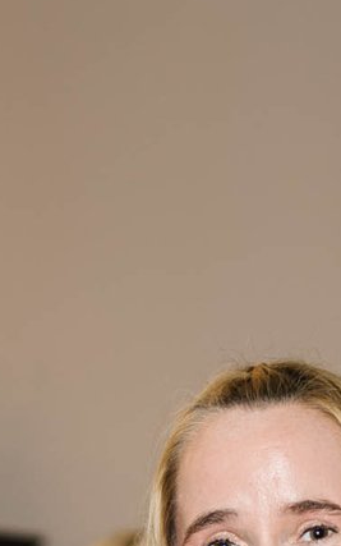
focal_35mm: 209
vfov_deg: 9.5
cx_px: 26
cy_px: 1005
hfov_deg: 6.3
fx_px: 3107
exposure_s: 1/125
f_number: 1.4
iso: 50
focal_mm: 35
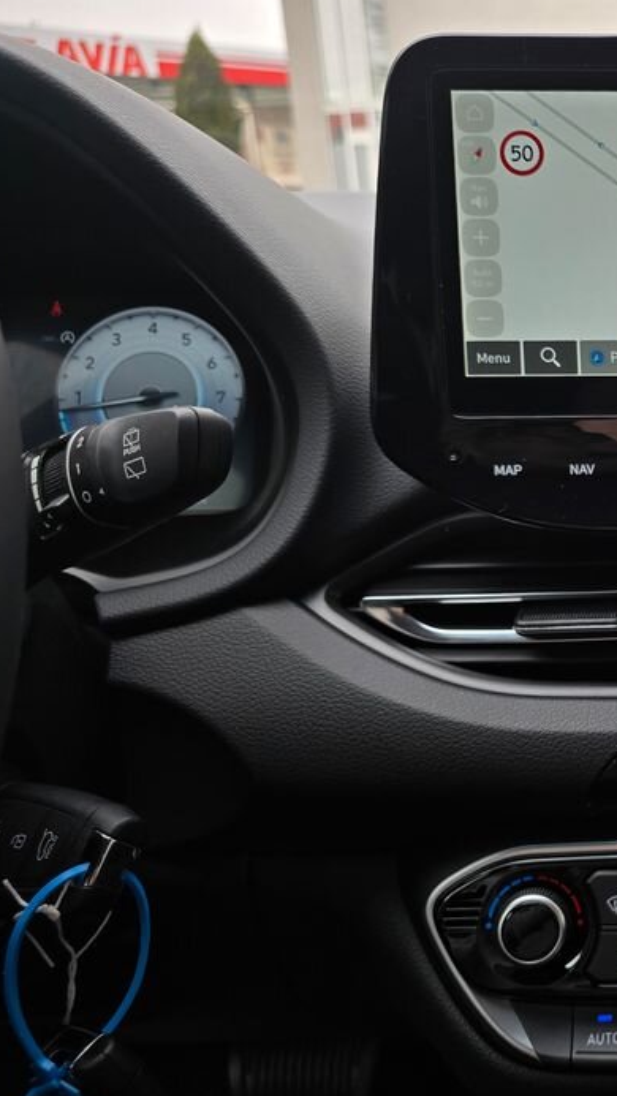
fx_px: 1076
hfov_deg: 27.1
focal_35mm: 37
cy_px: 531
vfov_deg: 54.0
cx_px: 793
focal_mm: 6.3
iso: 16
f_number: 1.7
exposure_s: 1/200
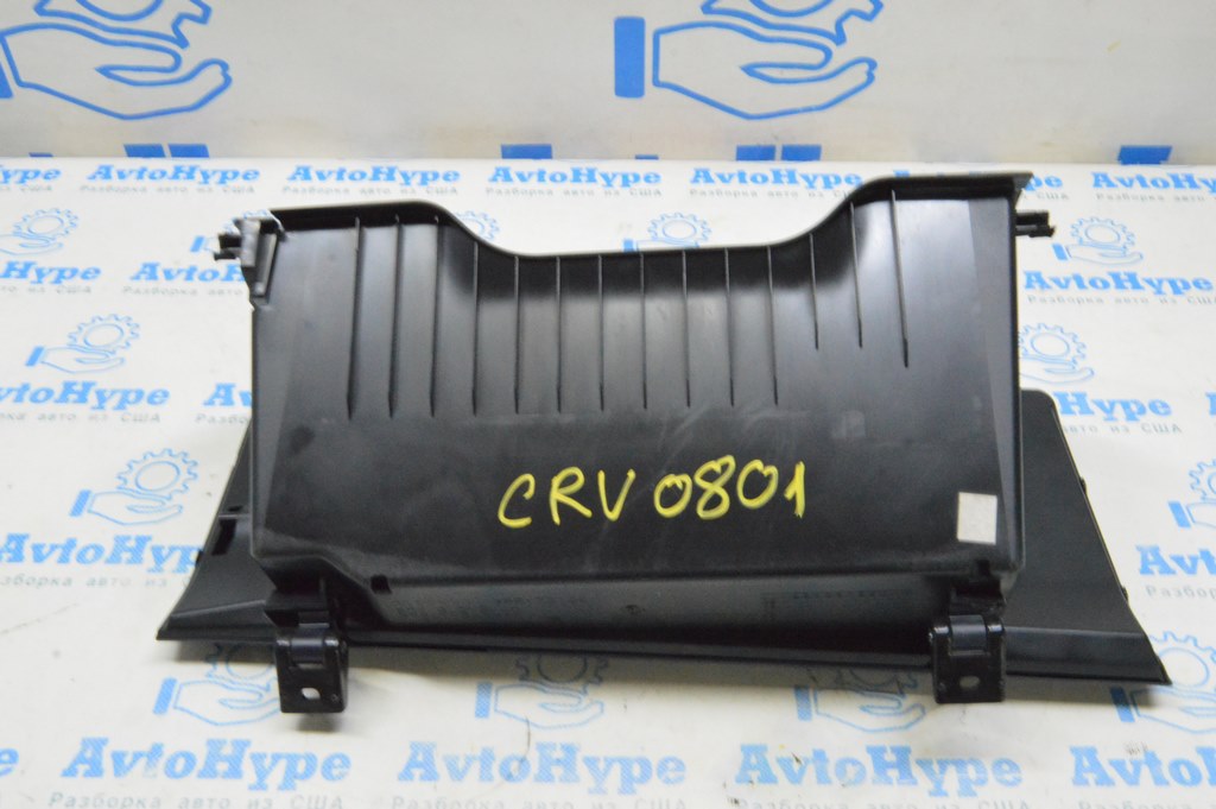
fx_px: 1215
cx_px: 608
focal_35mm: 36
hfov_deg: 53.2
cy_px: 404
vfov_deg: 36.8
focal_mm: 24
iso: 6400
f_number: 20
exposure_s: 1/15
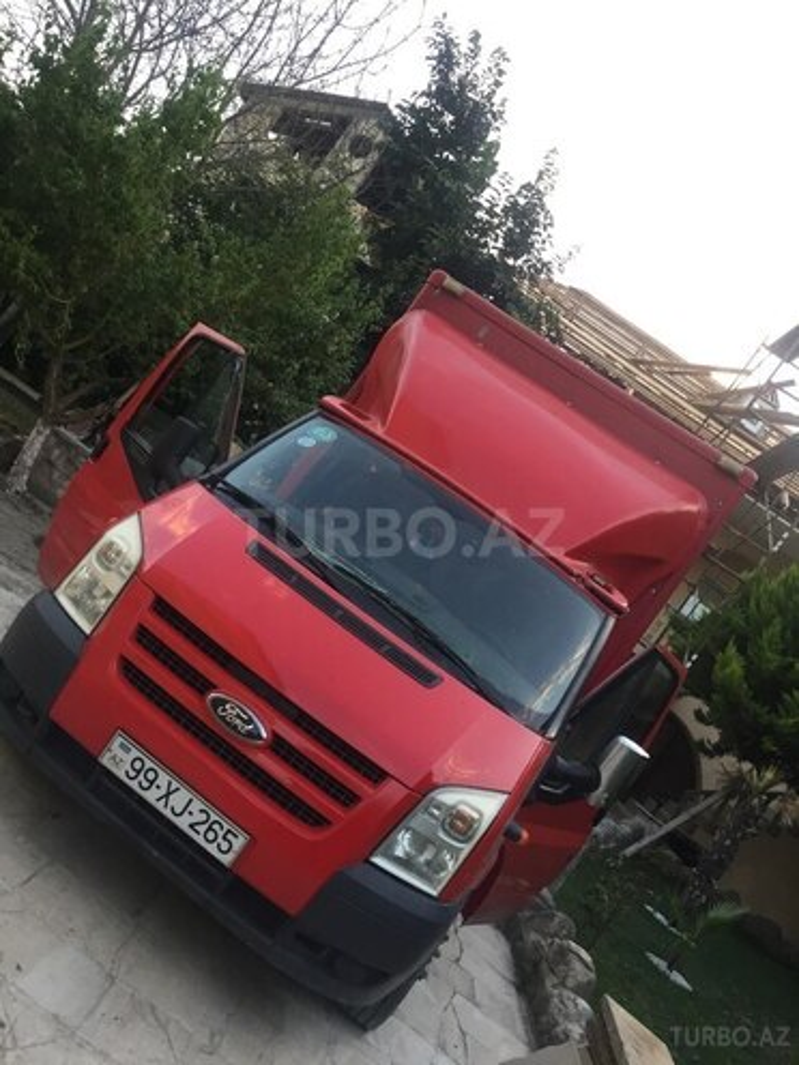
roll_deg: -35.9
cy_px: 532
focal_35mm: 29
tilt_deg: +1.9
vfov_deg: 61.7
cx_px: 400
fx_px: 892
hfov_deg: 48.2
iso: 40
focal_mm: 4.15
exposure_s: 1/33
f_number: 2.2
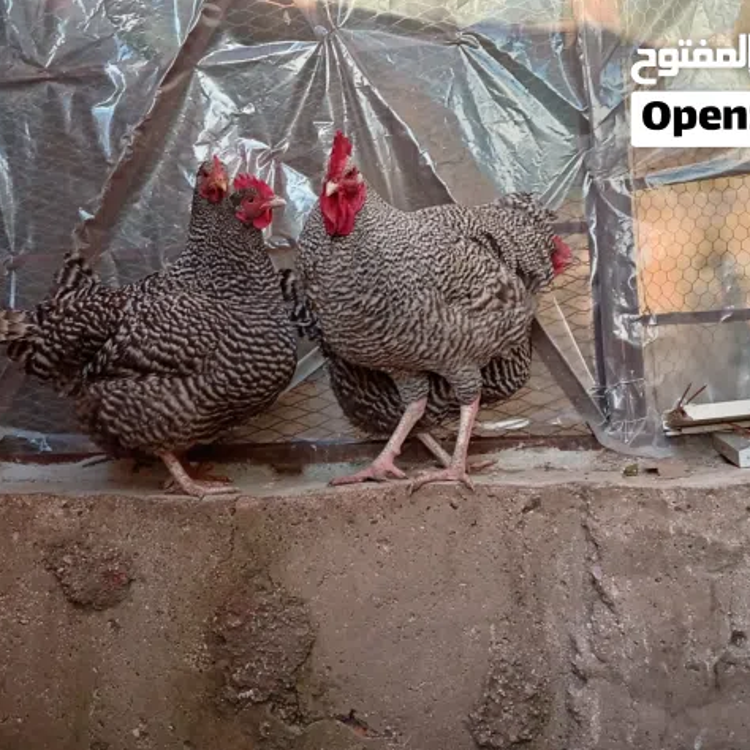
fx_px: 1054
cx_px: 392
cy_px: 375
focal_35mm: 43
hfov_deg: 39.2
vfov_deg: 39.2
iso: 140
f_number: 1.8
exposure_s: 1/50
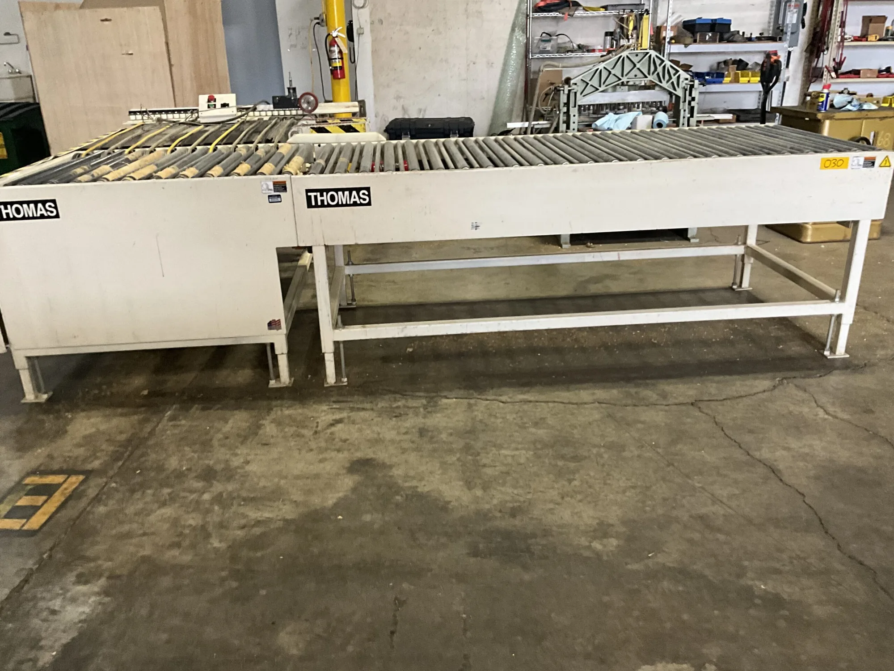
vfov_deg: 48.2
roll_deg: +1.7
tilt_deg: -22.4
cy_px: 336
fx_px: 749
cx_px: 447
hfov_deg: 61.7
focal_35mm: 29
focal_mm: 3
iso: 250
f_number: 1.8
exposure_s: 1/60
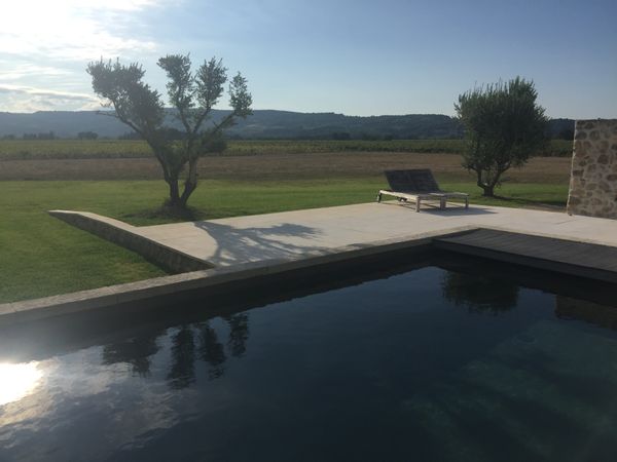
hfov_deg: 61.7
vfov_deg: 48.2
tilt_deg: -10.2
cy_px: 231
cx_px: 308
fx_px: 517
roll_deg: -0.4
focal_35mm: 29
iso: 32
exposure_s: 1/4405
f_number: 2.2
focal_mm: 4.15
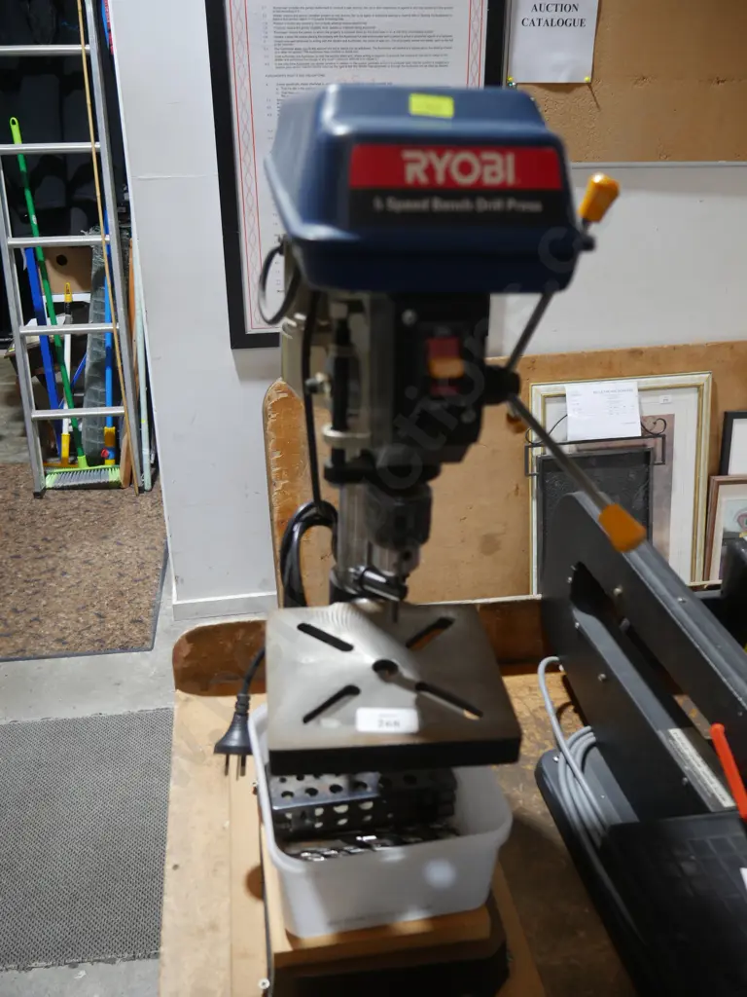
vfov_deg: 56.8
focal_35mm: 32
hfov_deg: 44.2
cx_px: 374
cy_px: 498
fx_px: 921
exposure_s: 1/60
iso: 320
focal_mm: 16
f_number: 3.6
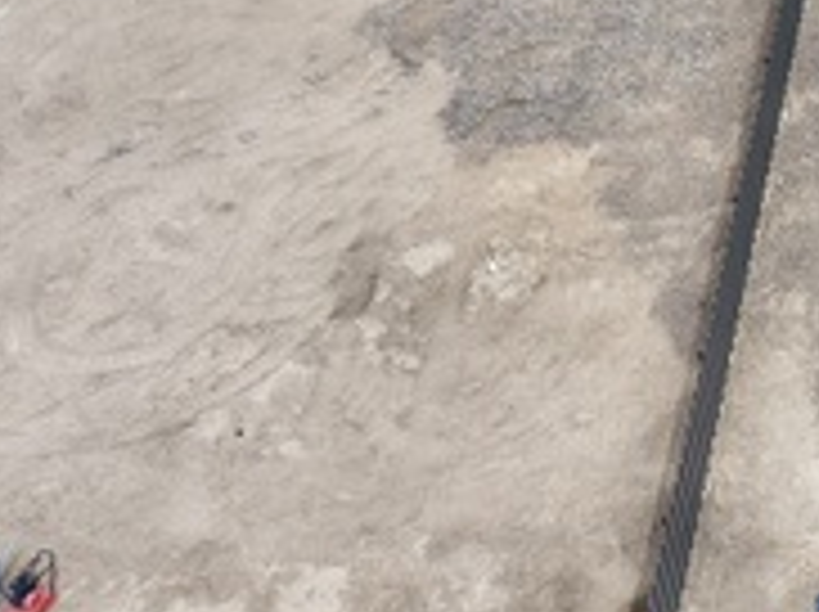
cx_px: 1258
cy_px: -225
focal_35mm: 88
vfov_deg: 15.8
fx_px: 2079
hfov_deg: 19.3
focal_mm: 8.67
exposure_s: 1/2500
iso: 100
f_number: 1.8
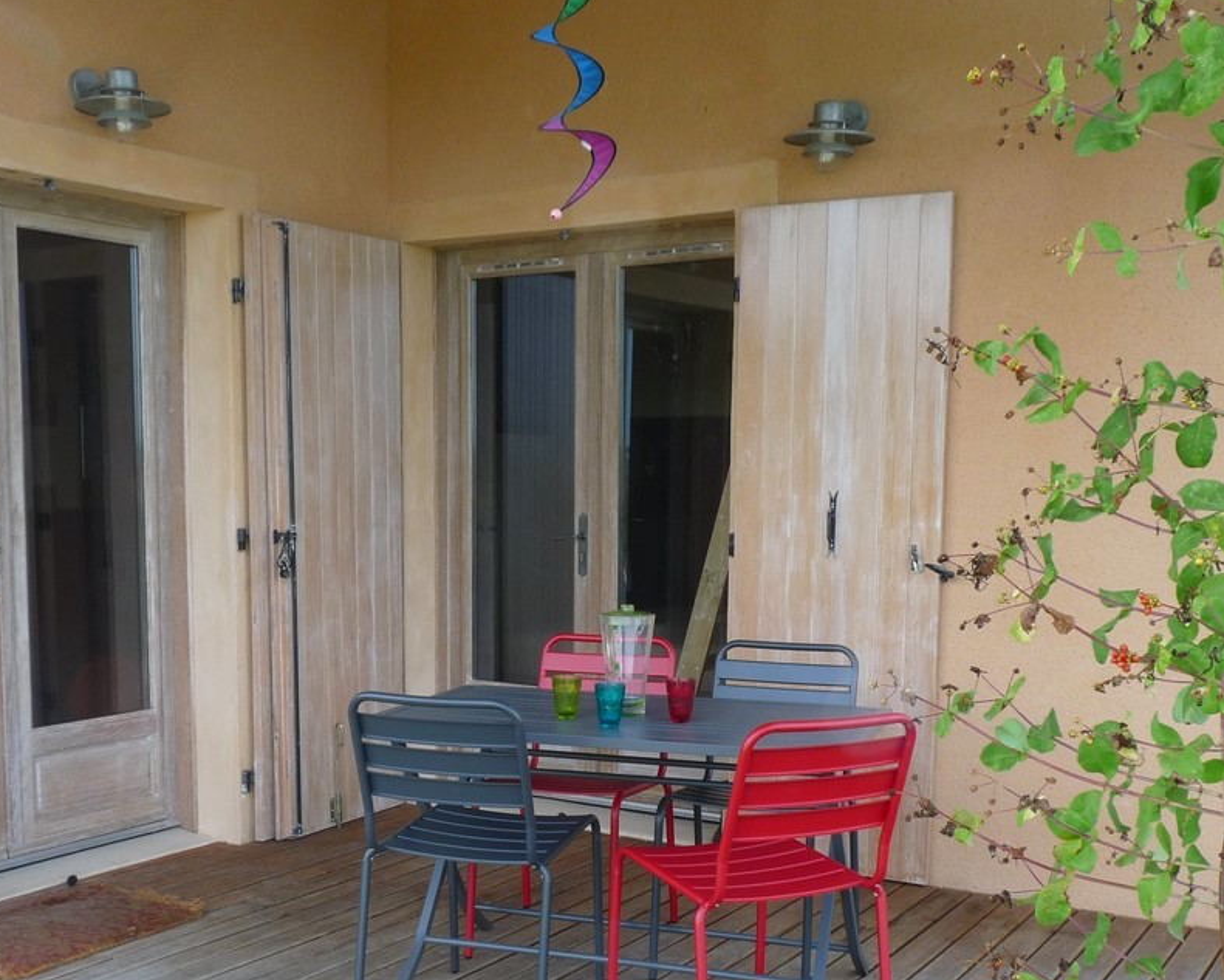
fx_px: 1449
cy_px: 639
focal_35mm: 40
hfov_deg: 45.8
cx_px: 571
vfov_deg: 37.0
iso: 100
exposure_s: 1/125
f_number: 4
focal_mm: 4.8
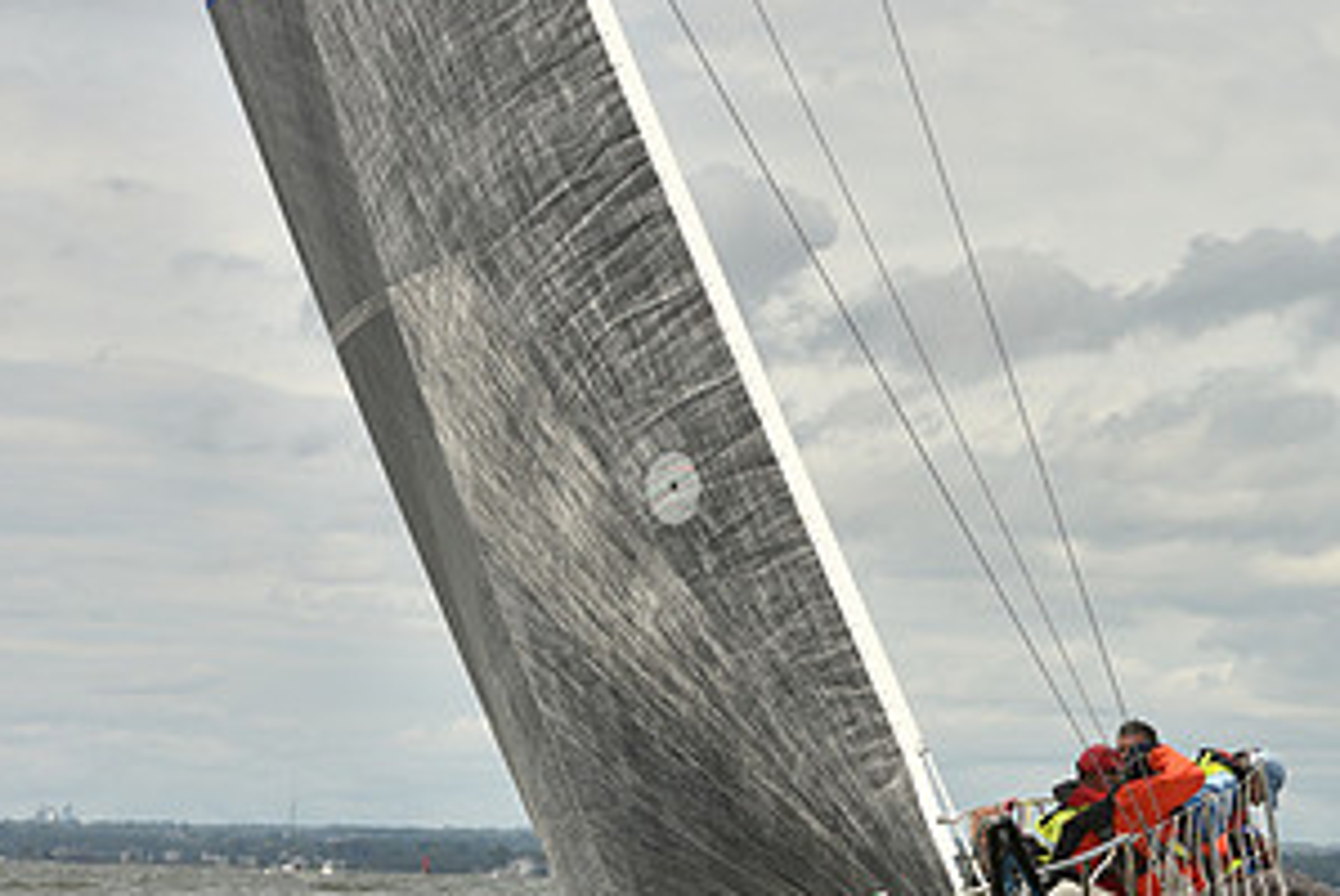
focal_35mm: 184
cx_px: 1241
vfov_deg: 7.5
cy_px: 809
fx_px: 6855
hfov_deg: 11.1
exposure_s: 1/800
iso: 250
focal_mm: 95
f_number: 9
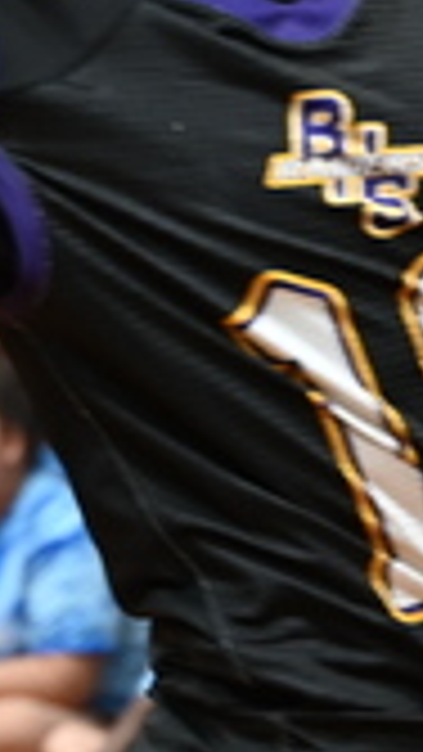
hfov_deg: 3.6
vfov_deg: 6.4
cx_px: -130
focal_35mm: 334
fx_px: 6657
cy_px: 29
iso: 1600
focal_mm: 52
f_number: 2.8
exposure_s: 1/125
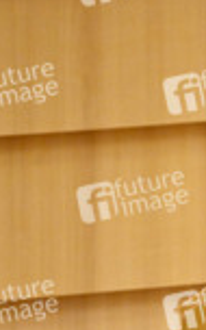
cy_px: 252
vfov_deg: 1.2
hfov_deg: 0.7
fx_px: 16313
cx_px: 378
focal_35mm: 1816
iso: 4000
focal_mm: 600
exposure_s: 1/500
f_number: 6.3
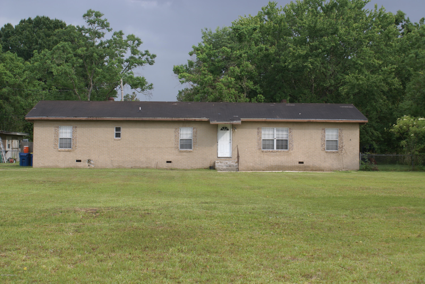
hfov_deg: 37.8
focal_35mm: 52
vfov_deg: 25.8
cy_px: 142
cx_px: 212
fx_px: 621
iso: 100
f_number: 6.3
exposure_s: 1/125
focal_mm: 35
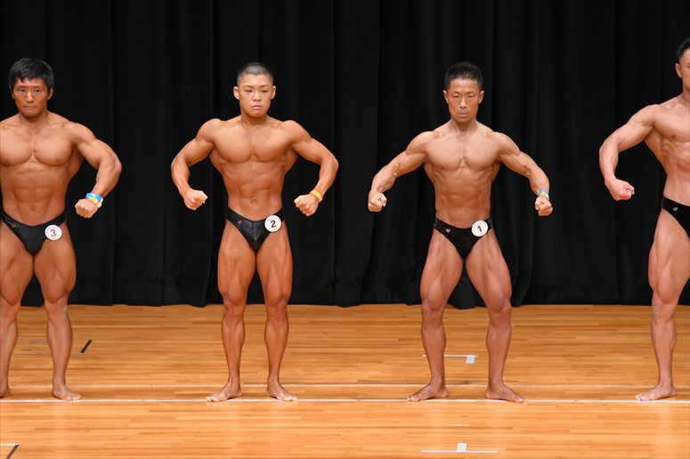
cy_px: 230
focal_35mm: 270
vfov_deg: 5.1
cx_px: 345
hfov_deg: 7.6
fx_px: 5173
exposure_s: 1/400
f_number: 5.6
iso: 4000
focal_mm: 180
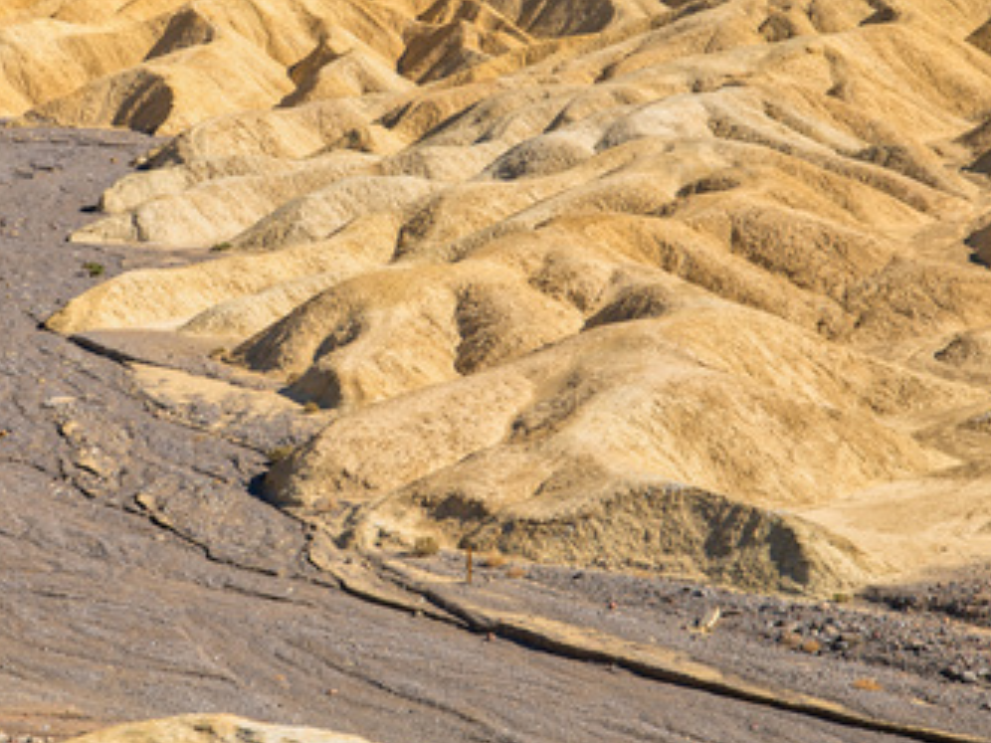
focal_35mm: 107
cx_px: 245
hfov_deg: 18.3
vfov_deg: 13.8
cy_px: 219
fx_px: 3063
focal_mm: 66
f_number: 18
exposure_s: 1/200
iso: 125
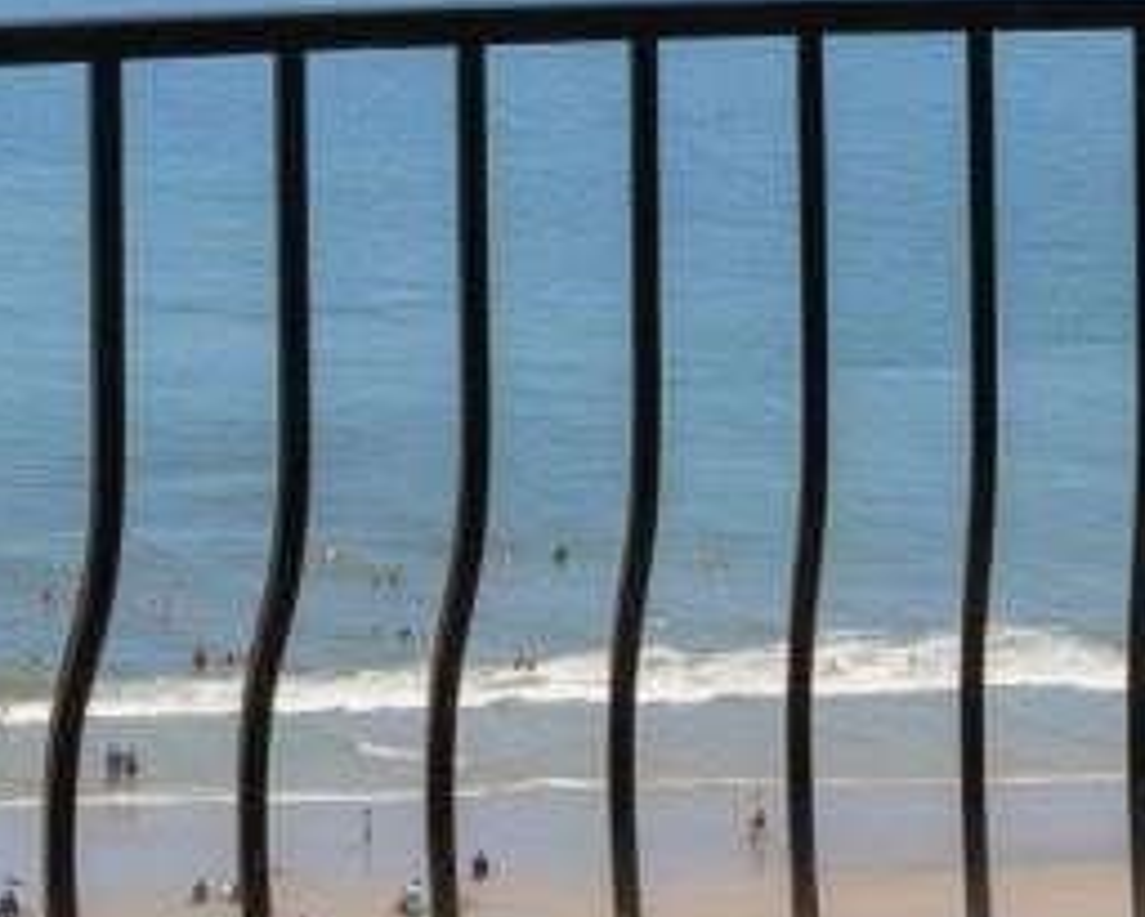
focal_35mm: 89
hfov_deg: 20.3
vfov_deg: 16.4
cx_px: 1310
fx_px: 3017
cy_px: -242
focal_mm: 10
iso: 100
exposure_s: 1/320
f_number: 9
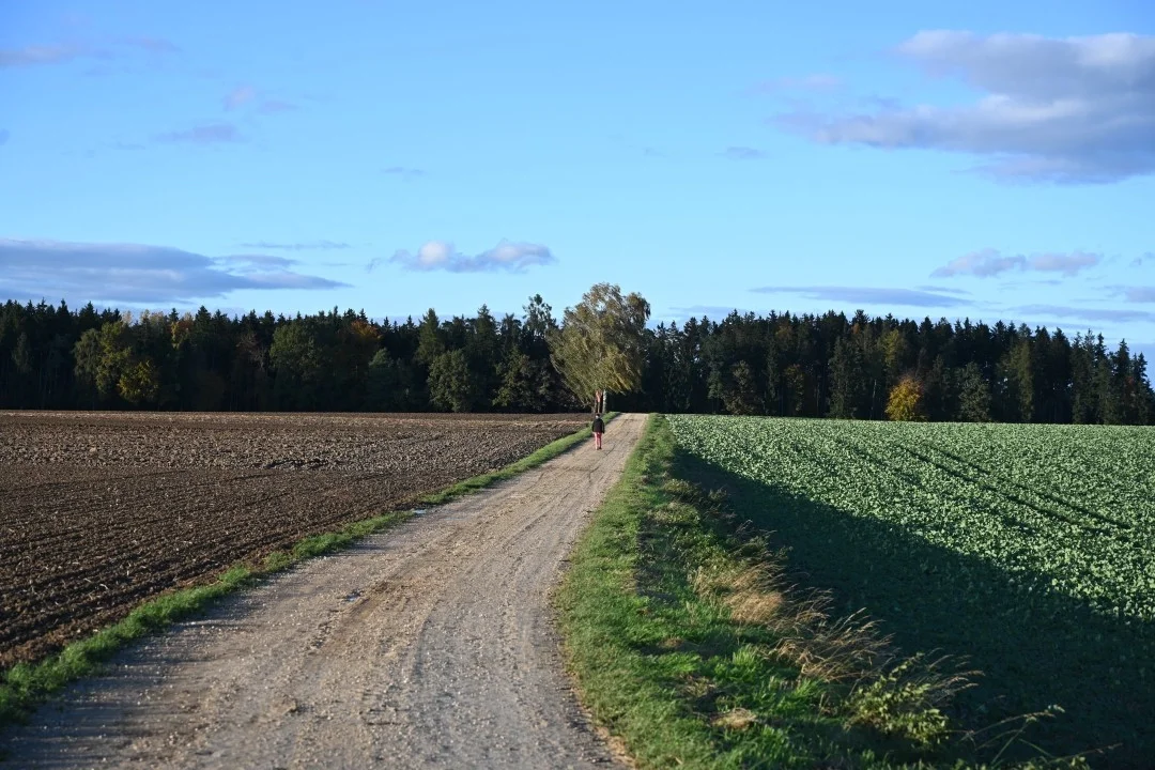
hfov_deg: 28.8
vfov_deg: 19.5
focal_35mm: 70
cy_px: 385
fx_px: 2246
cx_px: 578
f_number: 5.6
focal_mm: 70
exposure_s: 1/250
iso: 100
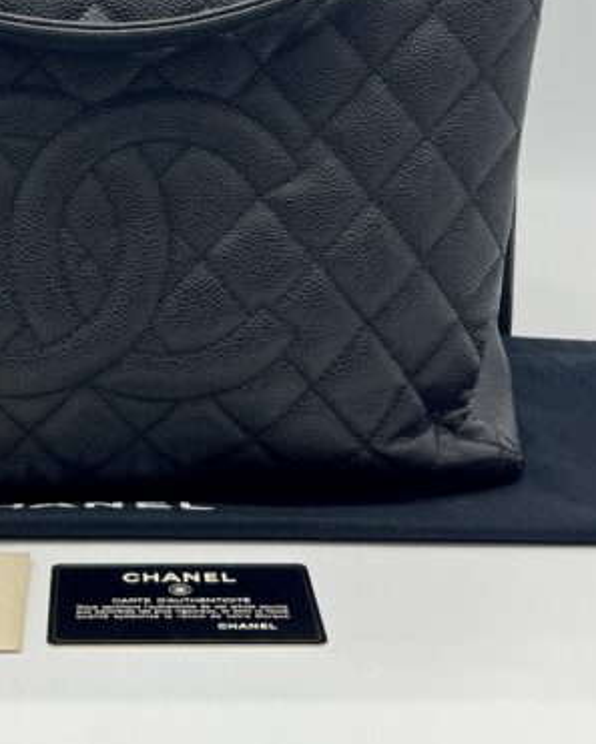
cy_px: 68
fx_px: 1543
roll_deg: -0.8
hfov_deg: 21.5
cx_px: 78
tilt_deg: -8.1
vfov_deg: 26.2
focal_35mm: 70
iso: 32
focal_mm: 5.7
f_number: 1.5
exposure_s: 1/100
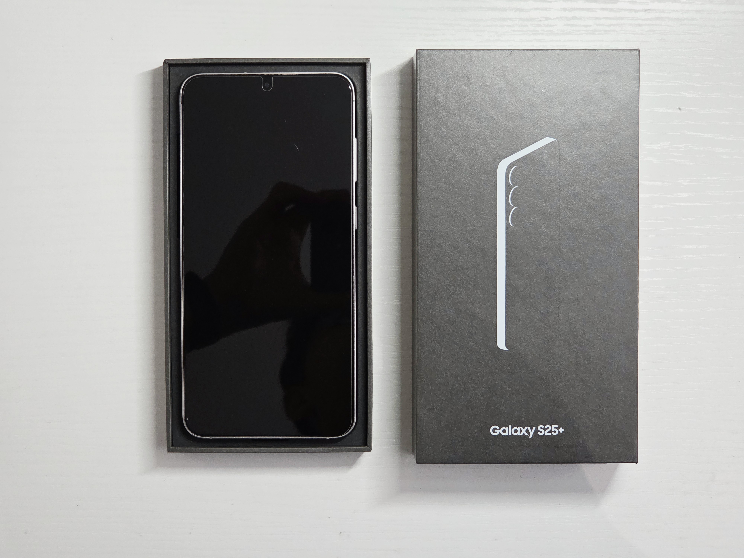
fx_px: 1483
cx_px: 372
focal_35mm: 69
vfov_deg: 21.3
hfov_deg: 28.2
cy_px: 279
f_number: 2.4
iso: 250
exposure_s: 1/120
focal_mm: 7
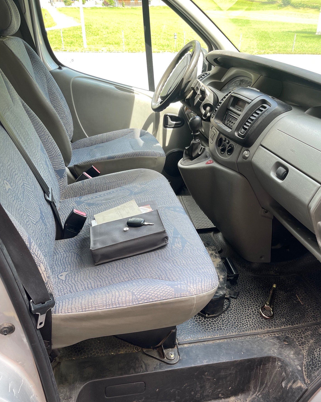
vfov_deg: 62.0
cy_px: 229
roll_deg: -3.0
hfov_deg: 51.5
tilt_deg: -32.6
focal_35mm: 28
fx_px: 332
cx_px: 170
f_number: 1.6
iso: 50
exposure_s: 1/121
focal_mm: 5.1
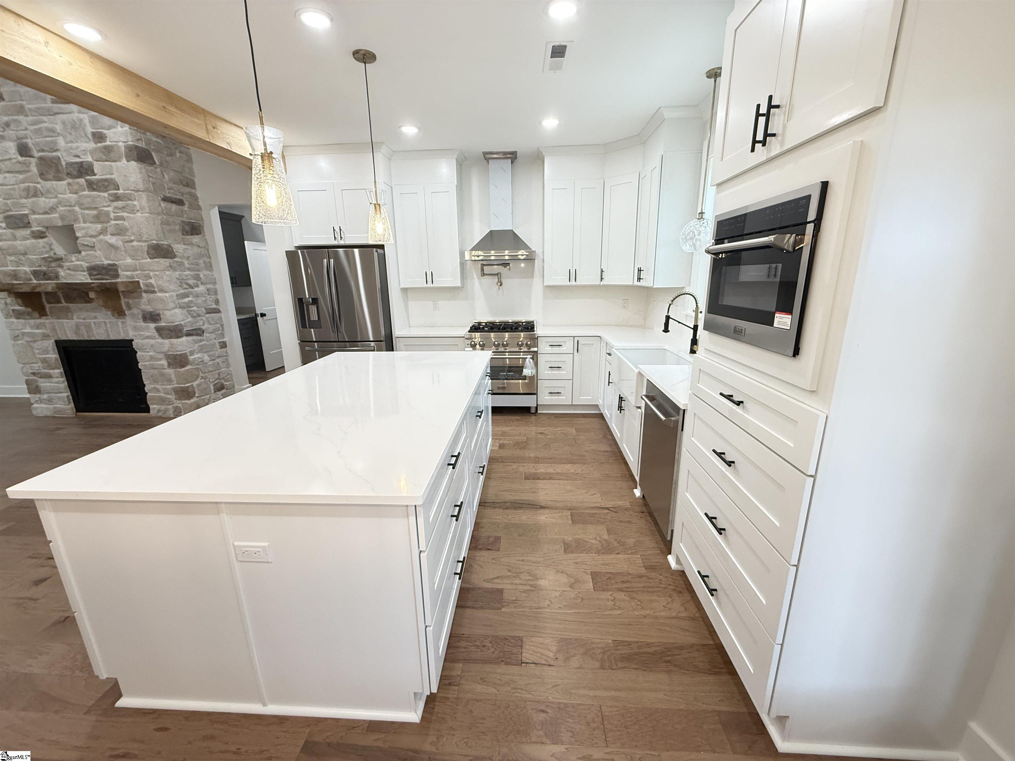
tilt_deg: -14.3
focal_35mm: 14
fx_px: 411
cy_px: 380
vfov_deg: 85.7
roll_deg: +0.4
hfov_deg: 102.1
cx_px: 508
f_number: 2.2
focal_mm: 2.22
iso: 500
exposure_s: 1/120
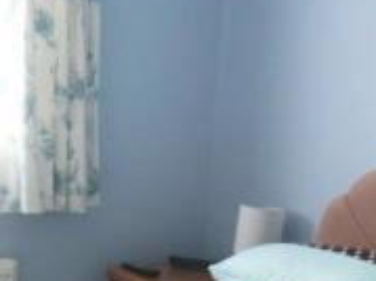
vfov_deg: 15.5
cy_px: 364
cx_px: 205
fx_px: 988
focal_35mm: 91
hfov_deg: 21.5
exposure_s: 1/25
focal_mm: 4.6
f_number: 2.8
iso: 200
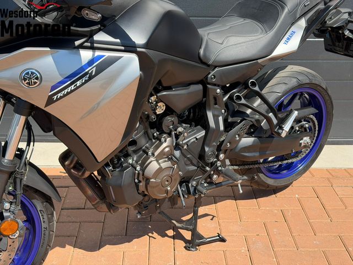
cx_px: 176
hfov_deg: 39.7
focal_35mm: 48
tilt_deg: -21.5
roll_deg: -1.0
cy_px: 132
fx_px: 489
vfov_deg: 30.3
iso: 80
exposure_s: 1/2415
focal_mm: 6.76
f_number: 1.78
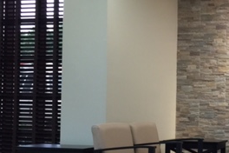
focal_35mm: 73
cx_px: 273
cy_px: 111
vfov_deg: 18.6
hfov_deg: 25.0
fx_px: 464
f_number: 2.2
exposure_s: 1/15
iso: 100
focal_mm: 4.15
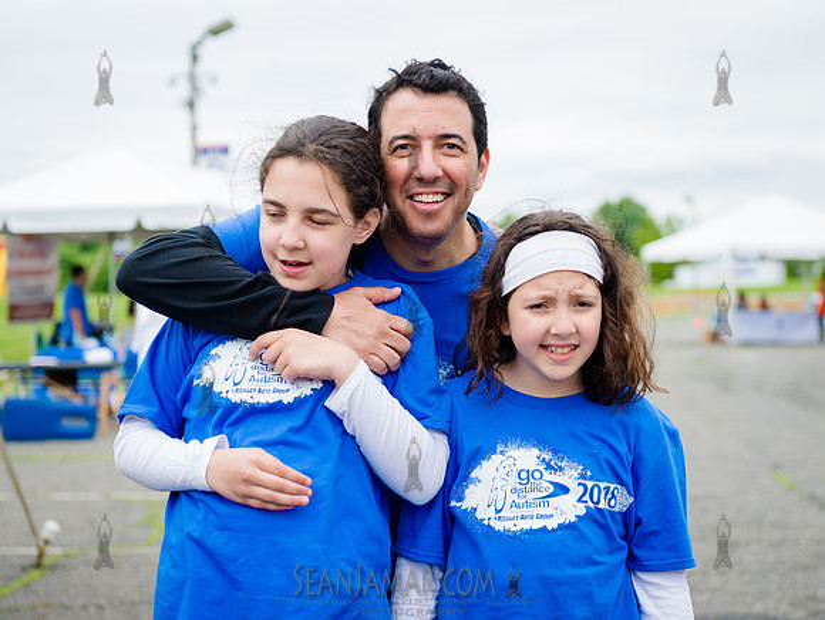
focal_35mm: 74
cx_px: 412
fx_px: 1777
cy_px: 344
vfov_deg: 19.8
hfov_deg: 26.1
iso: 200
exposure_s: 1/800
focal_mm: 62
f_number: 3.5
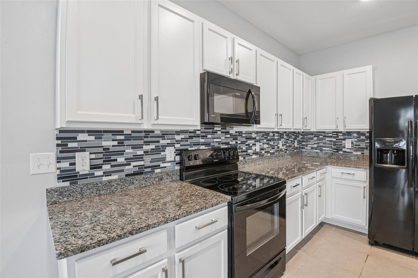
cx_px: 209
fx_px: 186
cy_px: 139
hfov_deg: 96.7
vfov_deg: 73.7
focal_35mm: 16
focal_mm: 16
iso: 400
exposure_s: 1/6
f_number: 8
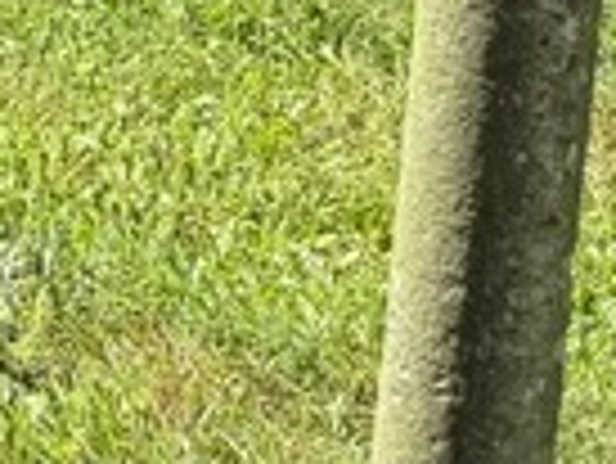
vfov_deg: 7.1
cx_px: -1250
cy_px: -1072
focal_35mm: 179
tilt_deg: -7.1
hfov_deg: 8.9
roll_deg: +0.4
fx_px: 3188
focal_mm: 6.76
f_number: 1.78
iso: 100
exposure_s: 1/2053
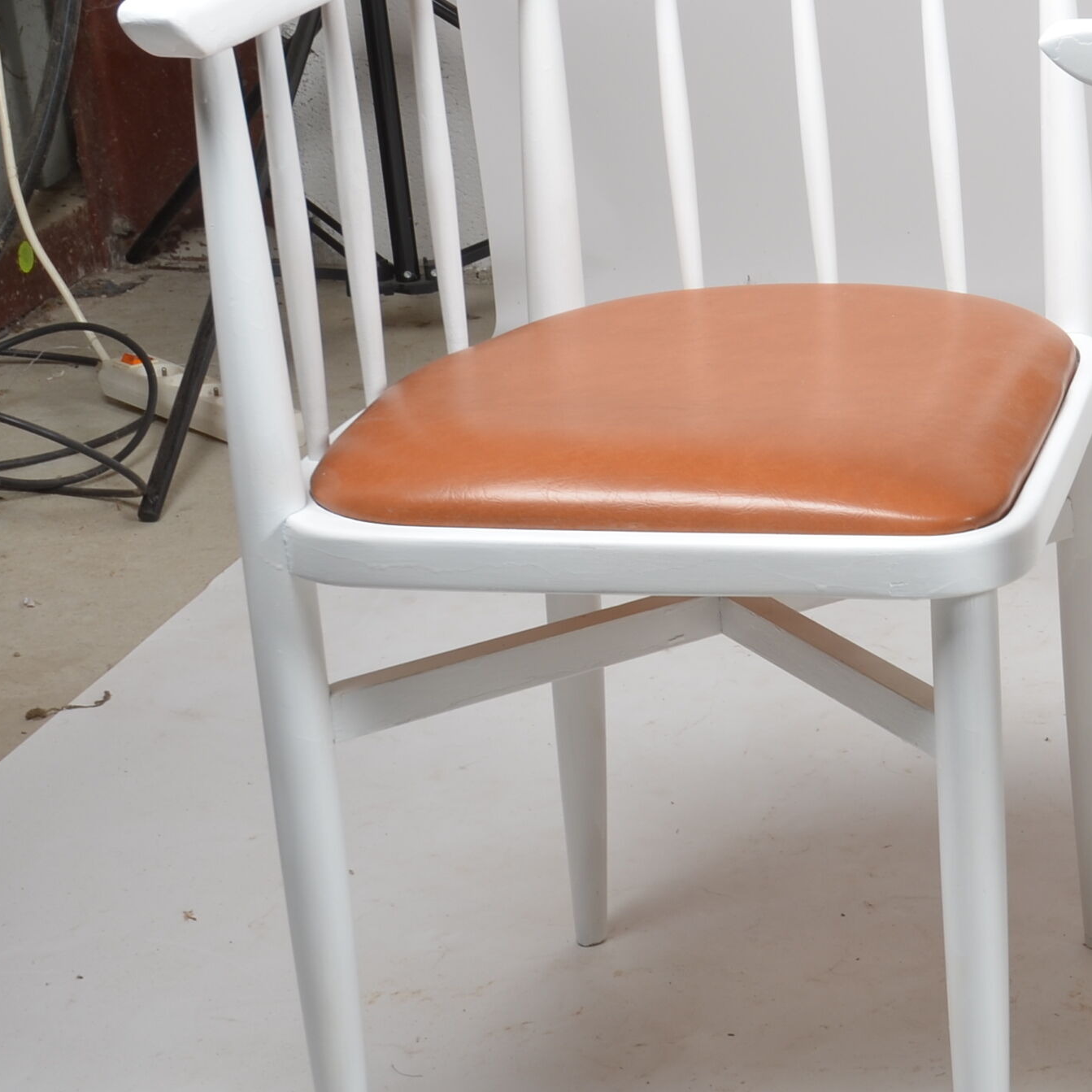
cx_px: 1497
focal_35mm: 84
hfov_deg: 18.8
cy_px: 397
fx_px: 2998
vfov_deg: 20.6
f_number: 11
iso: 100
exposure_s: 1/160
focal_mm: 24
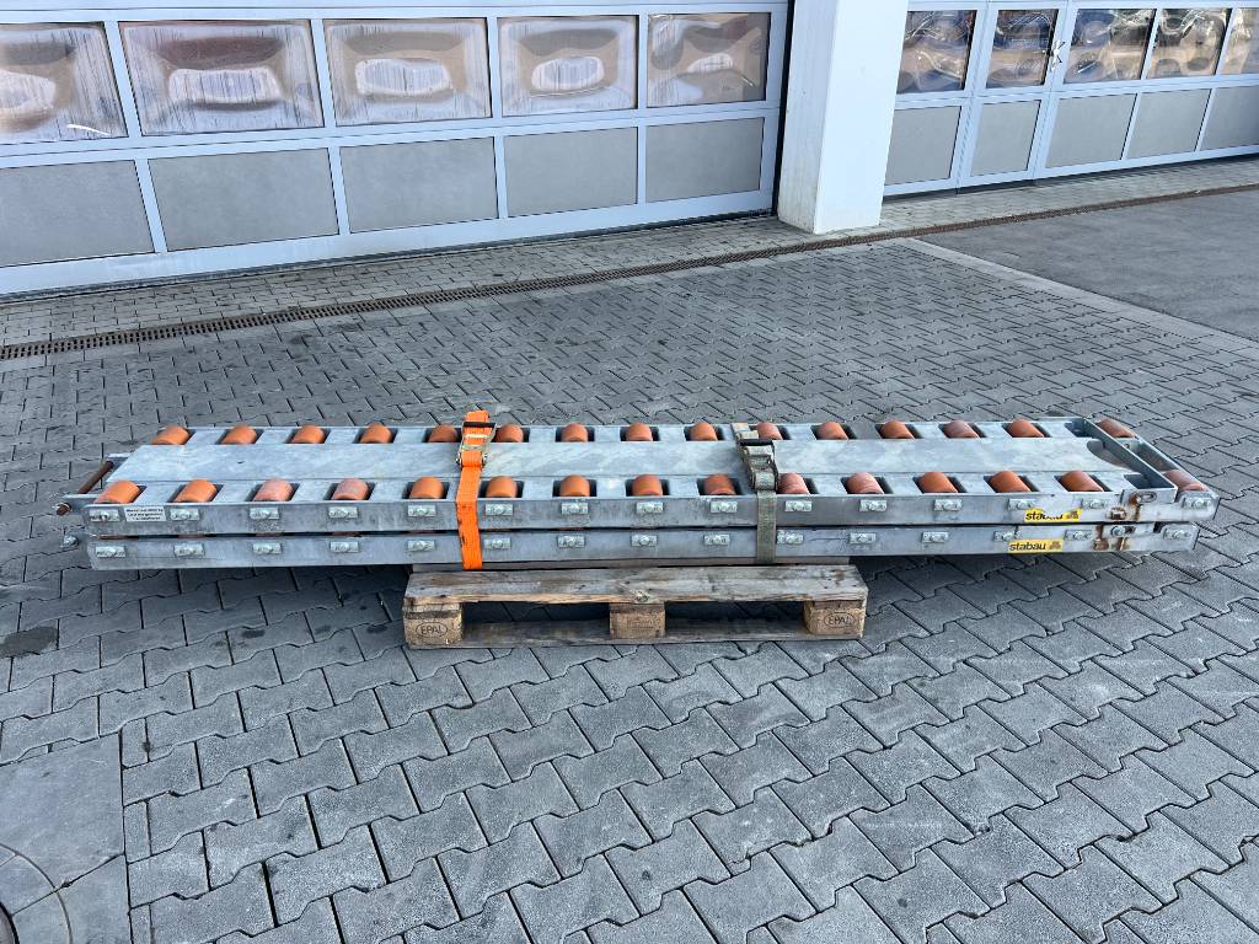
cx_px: 630
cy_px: 472
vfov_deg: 53.1
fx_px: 946
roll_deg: -0.5
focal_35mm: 26
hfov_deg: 67.3
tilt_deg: -27.1
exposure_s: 1/567
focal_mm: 5.7
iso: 50
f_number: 1.5
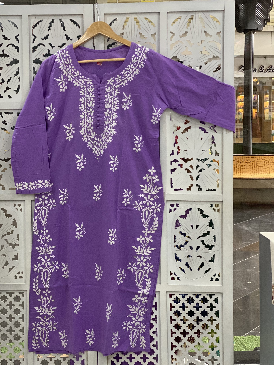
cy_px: 175
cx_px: 109
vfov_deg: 30.3
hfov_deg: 22.9
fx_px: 675
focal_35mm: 64
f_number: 2
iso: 250
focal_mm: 6
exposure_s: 1/100
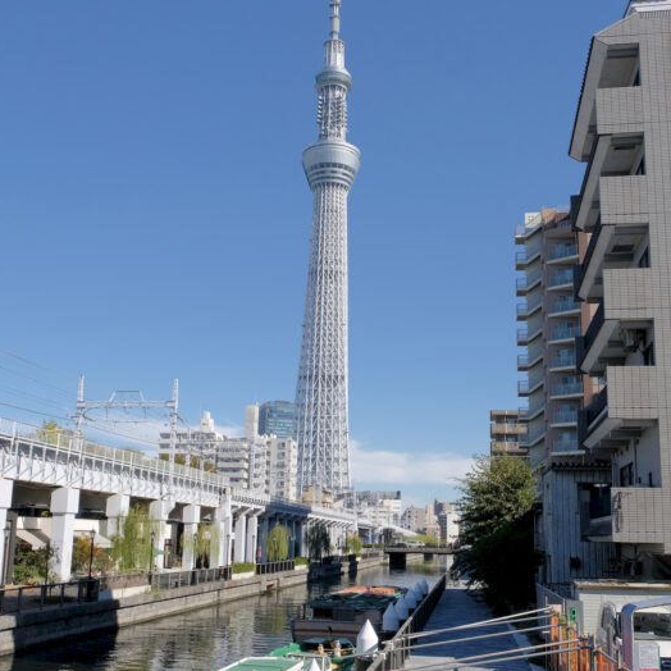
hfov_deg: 47.2
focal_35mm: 35
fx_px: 768
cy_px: 378
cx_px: 336
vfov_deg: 47.1
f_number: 11
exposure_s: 1/250
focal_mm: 18
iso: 400
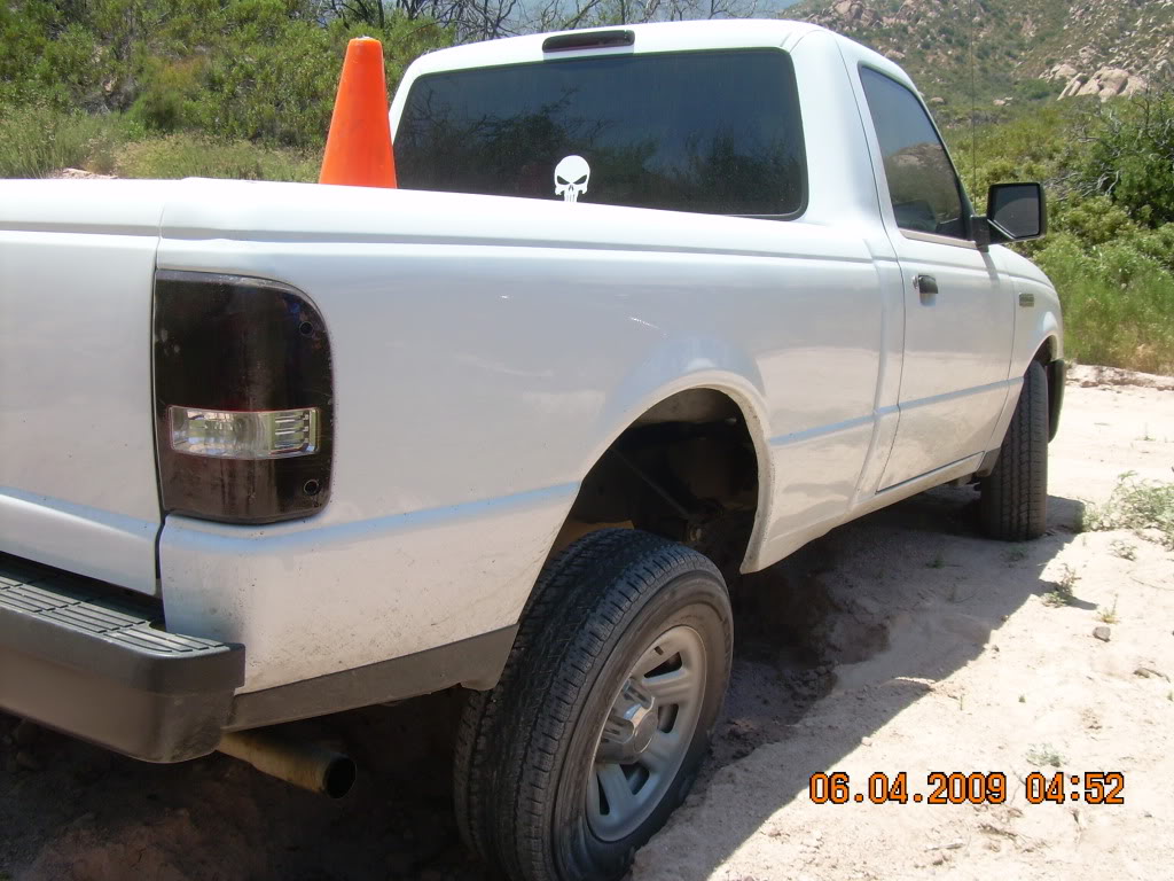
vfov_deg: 37.7
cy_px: 440
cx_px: 587
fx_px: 1289
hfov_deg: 49.0
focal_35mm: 38
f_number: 4.6
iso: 50
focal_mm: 6.3
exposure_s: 1/250
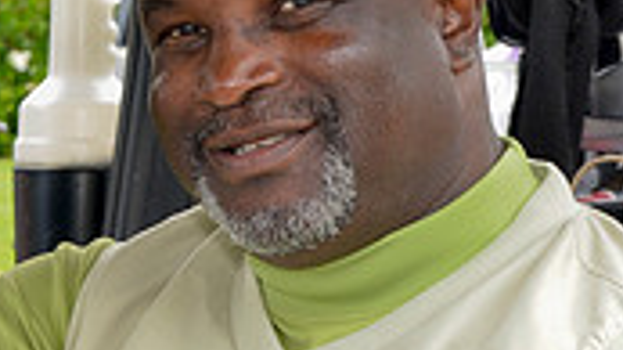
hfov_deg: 11.8
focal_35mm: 179
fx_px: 2955
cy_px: 220
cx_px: -79
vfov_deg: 6.8
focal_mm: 34
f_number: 5.6
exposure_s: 1/200
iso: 200
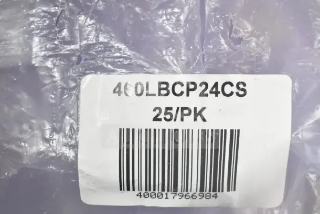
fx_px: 453
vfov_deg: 26.5
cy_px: 107
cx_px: 160
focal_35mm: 51
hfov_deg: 38.9
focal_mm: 34
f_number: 6.3
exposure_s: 1/160
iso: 1600
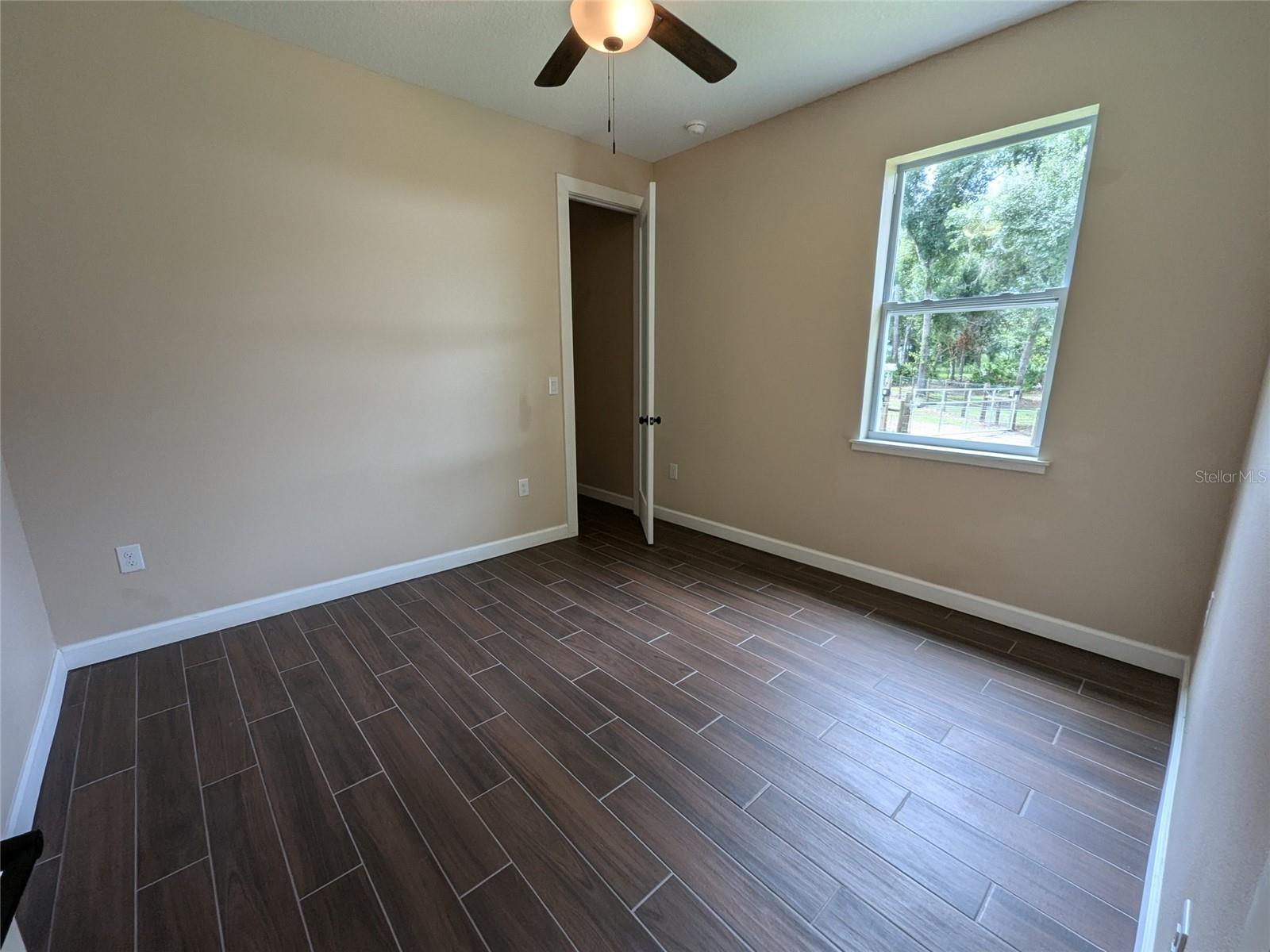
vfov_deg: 89.9
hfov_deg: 106.2
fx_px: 477
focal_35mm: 13
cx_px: 635
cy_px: 476
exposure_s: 1/141
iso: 72
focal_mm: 1.95
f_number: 2.2
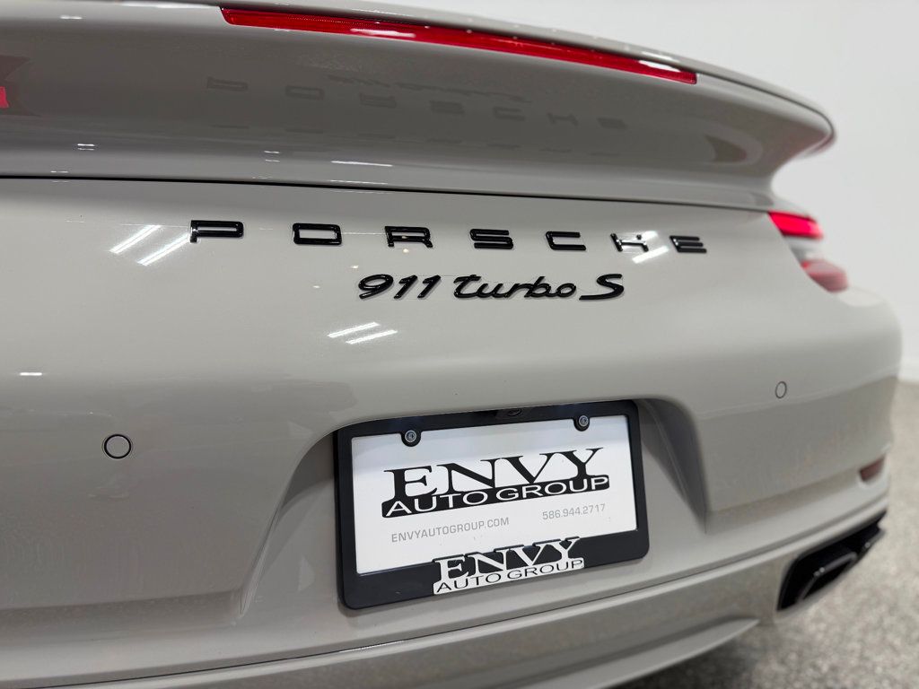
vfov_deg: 56.8
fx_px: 637
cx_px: 460
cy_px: 344
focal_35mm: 24
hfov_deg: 71.6
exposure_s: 1/249
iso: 80
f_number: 1.78
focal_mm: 6.76
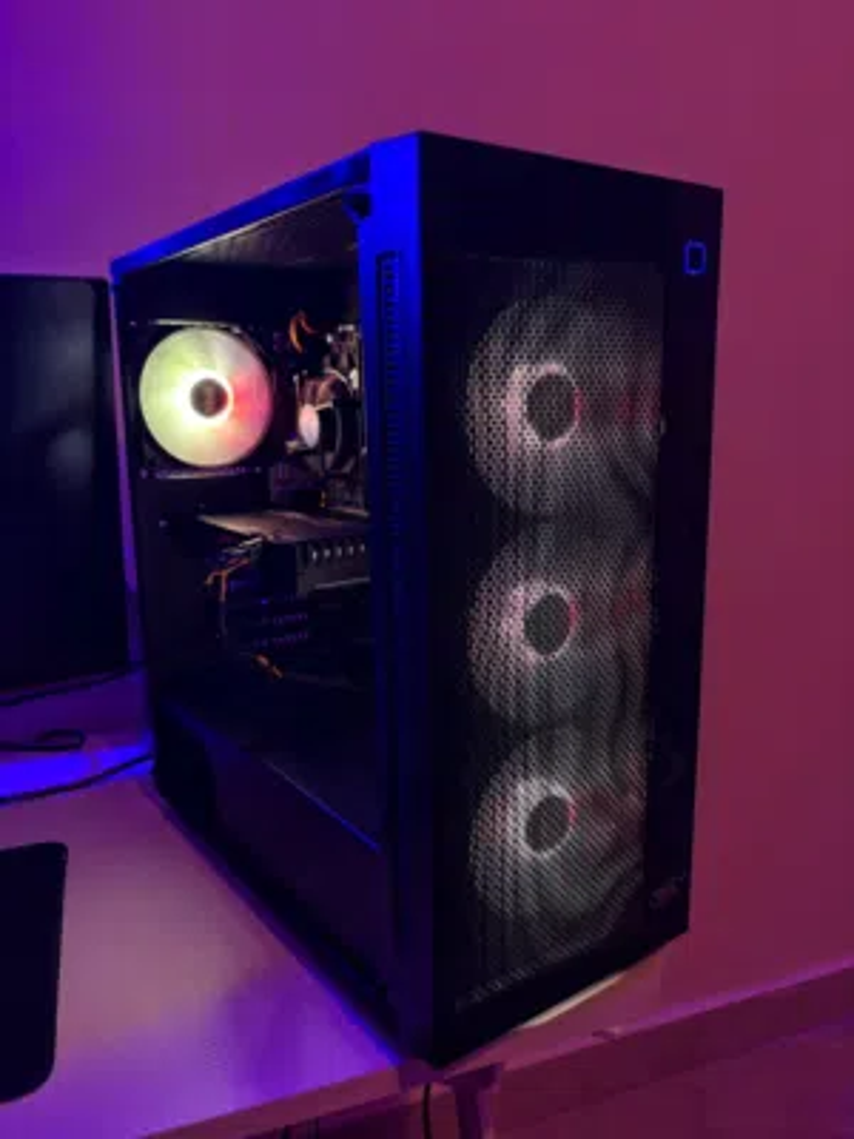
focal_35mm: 26
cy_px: 570
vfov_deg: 67.3
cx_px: 427
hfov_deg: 53.1
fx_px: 855
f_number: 1.6
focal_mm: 5.96
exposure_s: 1/39
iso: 500
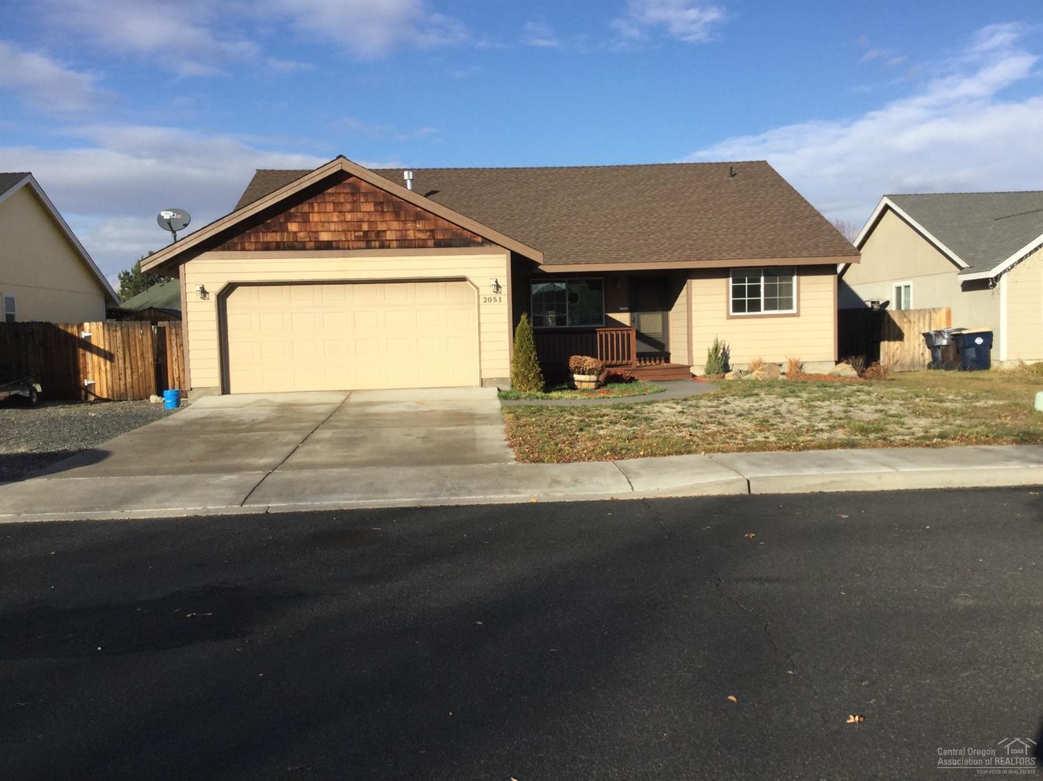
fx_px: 934
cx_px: 522
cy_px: 390
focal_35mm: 31
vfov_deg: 45.4
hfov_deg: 58.4
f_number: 2.4
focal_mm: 3.3
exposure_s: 1/1359
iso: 25
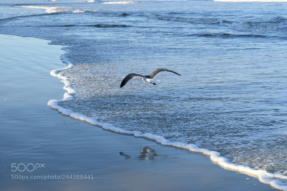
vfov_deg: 16.6
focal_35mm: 82
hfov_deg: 24.6
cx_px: 144
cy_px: 96
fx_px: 658
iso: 200
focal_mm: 55
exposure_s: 1/250
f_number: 8
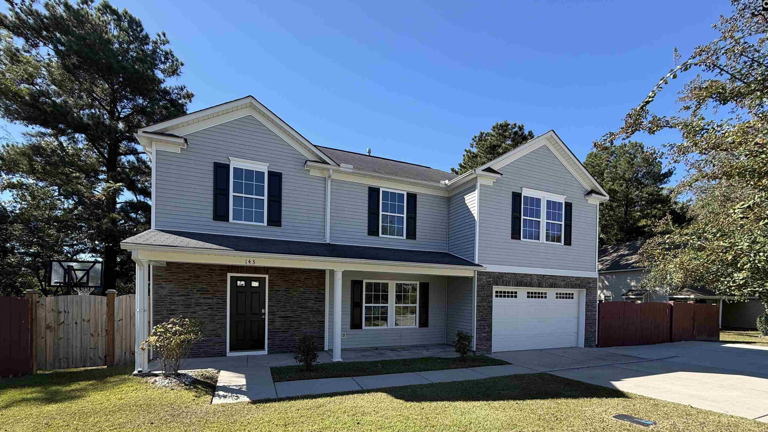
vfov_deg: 64.7
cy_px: 300
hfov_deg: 99.4
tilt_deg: -1.1
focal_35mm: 16
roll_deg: +0.3
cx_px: 385
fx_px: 326
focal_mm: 2.22
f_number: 2.2
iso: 40
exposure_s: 1/607
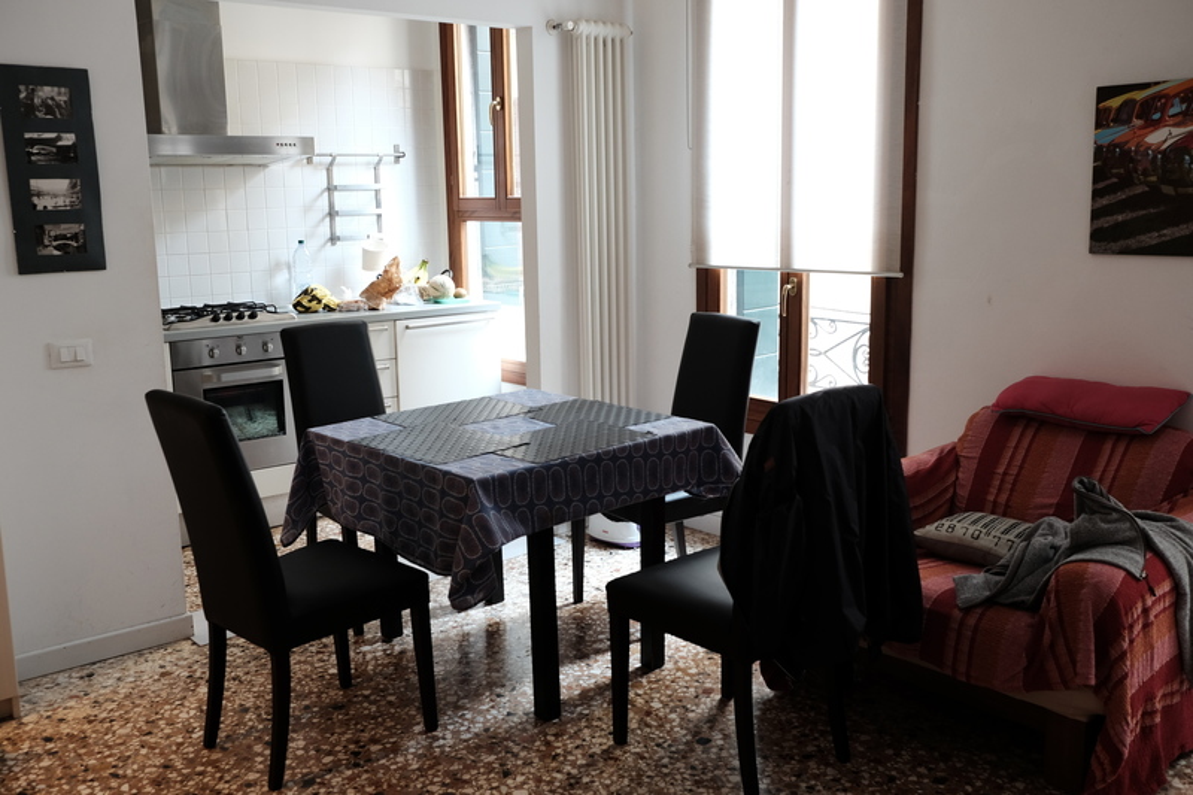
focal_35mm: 35
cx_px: 596
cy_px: 398
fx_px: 1160
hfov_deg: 54.4
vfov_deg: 37.8
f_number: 4
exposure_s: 1/3.5
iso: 400
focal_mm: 23
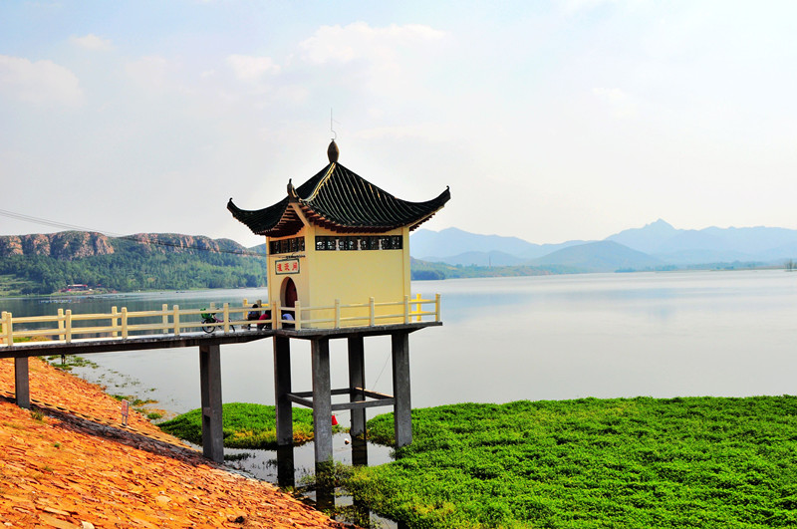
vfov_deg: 36.8
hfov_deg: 53.2
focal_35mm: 36
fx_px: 796
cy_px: 264
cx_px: 398
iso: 200
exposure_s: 1/125
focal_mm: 24
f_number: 13
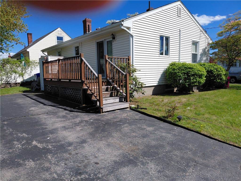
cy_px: 90
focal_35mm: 25
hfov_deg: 69.4
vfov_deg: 54.9
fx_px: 174
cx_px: 120
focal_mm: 4.69
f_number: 1.8
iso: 50
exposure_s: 1/3420
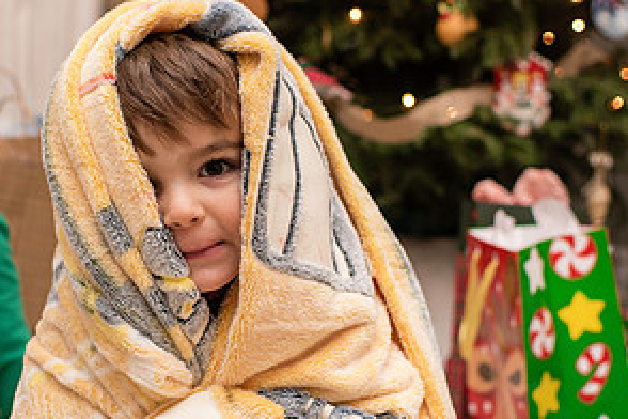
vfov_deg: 19.7
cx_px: 177
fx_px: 1204
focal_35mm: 69
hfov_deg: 28.9
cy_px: 217
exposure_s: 1/200
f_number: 2.8
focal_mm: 35
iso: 400
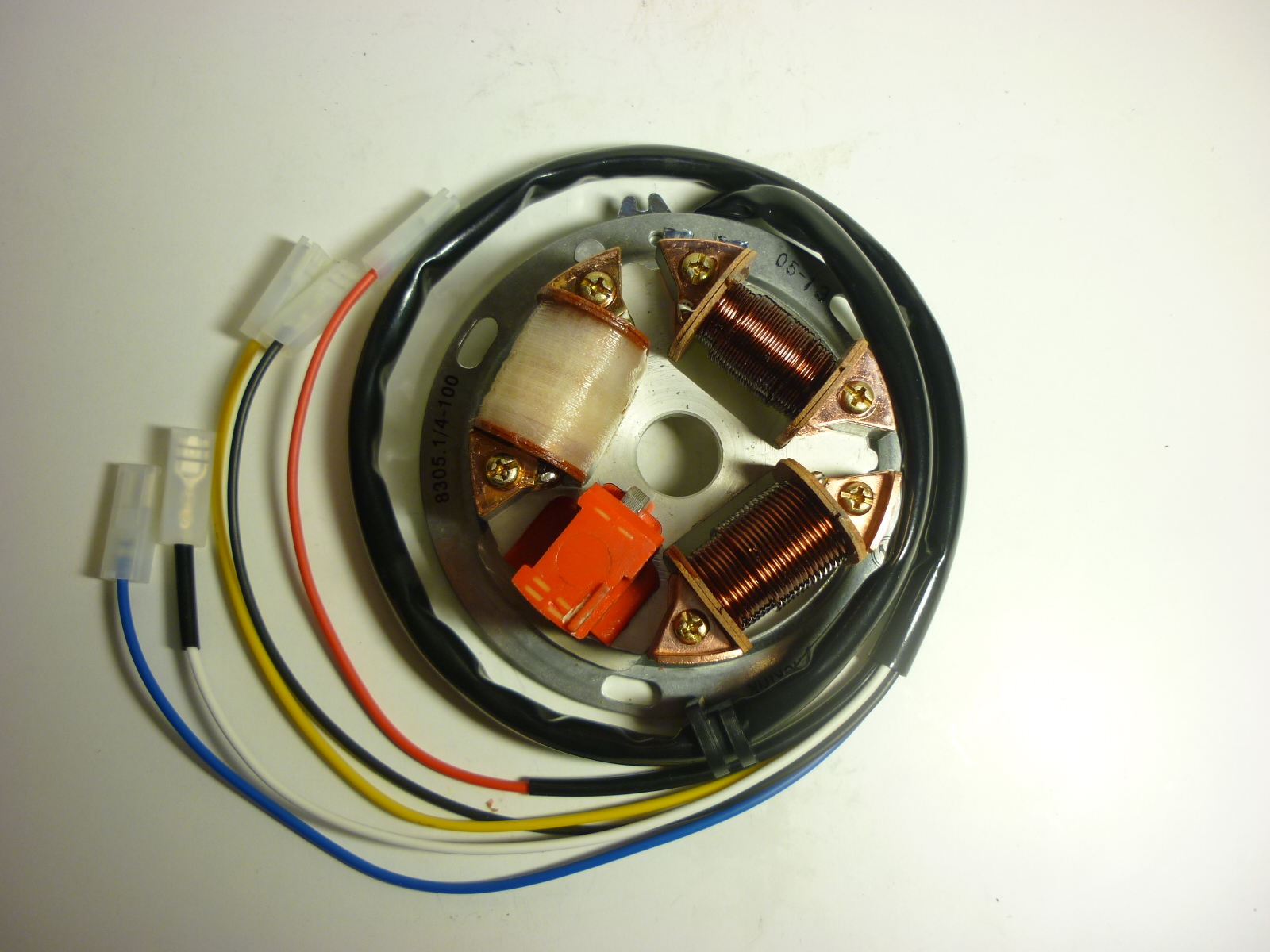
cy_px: 476
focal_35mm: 33
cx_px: 635
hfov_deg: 55.4
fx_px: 1211
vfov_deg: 42.9
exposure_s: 1/25
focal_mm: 5.5
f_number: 2.8
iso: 80
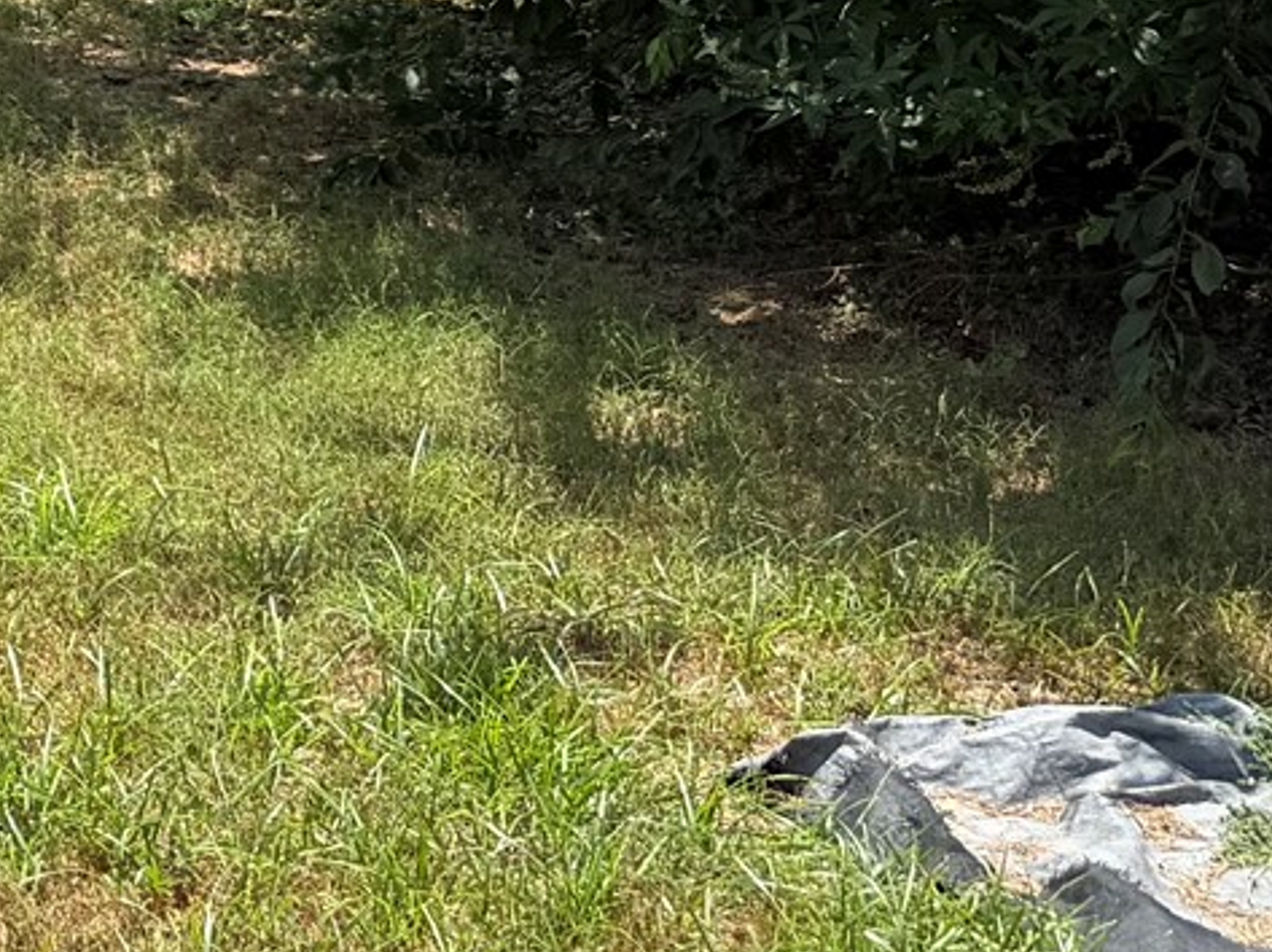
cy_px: -307
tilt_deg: -12.7
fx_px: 3819
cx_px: -1086
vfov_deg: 13.7
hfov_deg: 15.8
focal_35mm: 104
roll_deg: +1.4
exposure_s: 1/2525
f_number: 1.78
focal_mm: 6.76
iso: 80
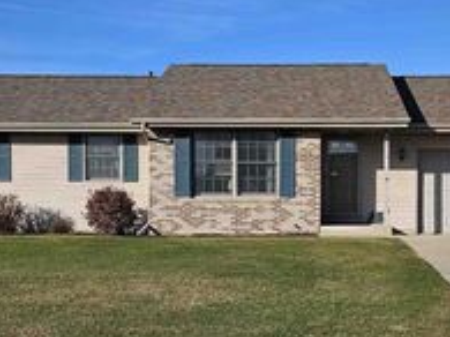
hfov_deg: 32.5
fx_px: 767
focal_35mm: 59
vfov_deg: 24.7
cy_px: 207
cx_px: 298
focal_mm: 5.4
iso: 25
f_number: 1.8
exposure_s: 1/2122
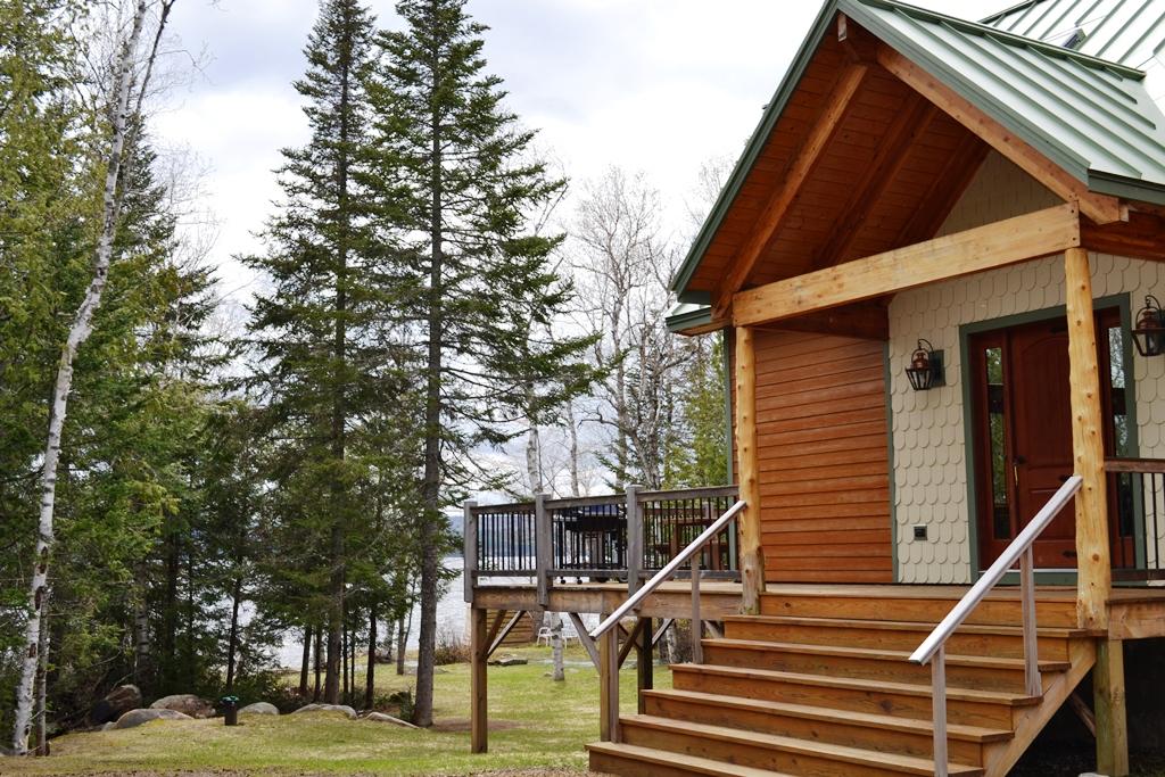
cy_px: 388
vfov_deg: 31.9
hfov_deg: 46.4
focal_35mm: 42
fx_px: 1359
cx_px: 582
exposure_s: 1/200
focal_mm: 28
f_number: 8
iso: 100
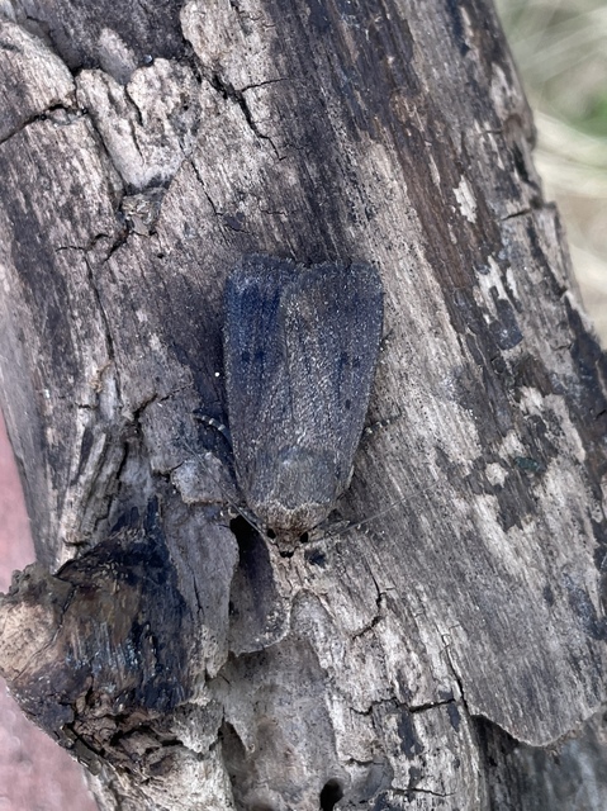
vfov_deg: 67.3
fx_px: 609
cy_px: 406
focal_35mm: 26
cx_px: 304
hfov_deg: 53.0
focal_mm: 4.2
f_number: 1.6
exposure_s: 1/121
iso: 50
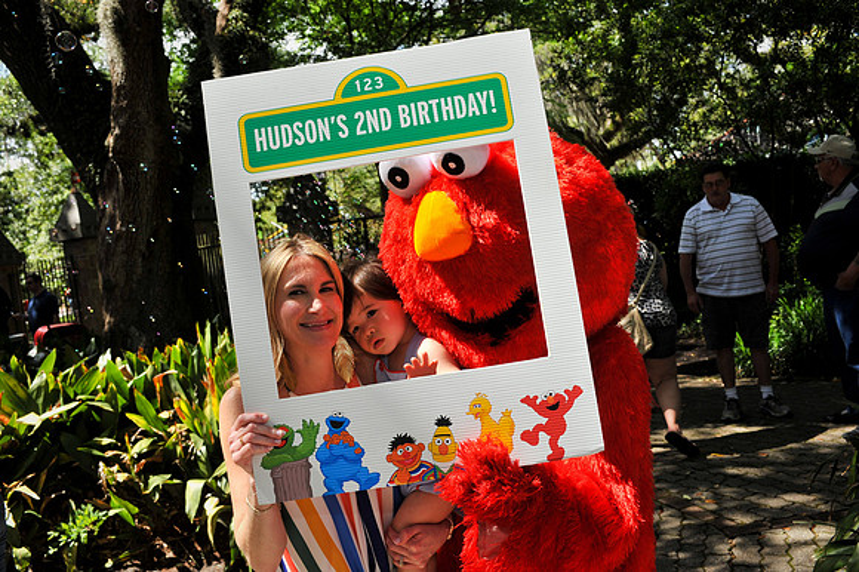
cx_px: 430
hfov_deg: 55.8
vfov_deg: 38.8
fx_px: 811
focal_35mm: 34
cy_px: 286
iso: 200
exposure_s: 1/250
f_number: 8
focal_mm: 34
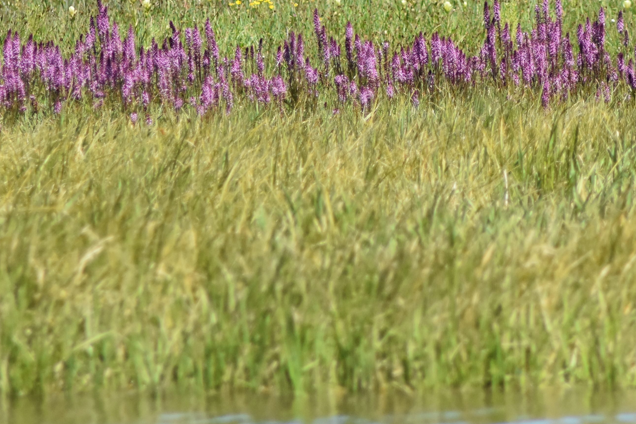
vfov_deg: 1.3
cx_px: 348
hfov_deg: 2.0
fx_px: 18406
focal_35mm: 1042
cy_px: -34
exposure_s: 1/2500
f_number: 6.3
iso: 800
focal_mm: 300
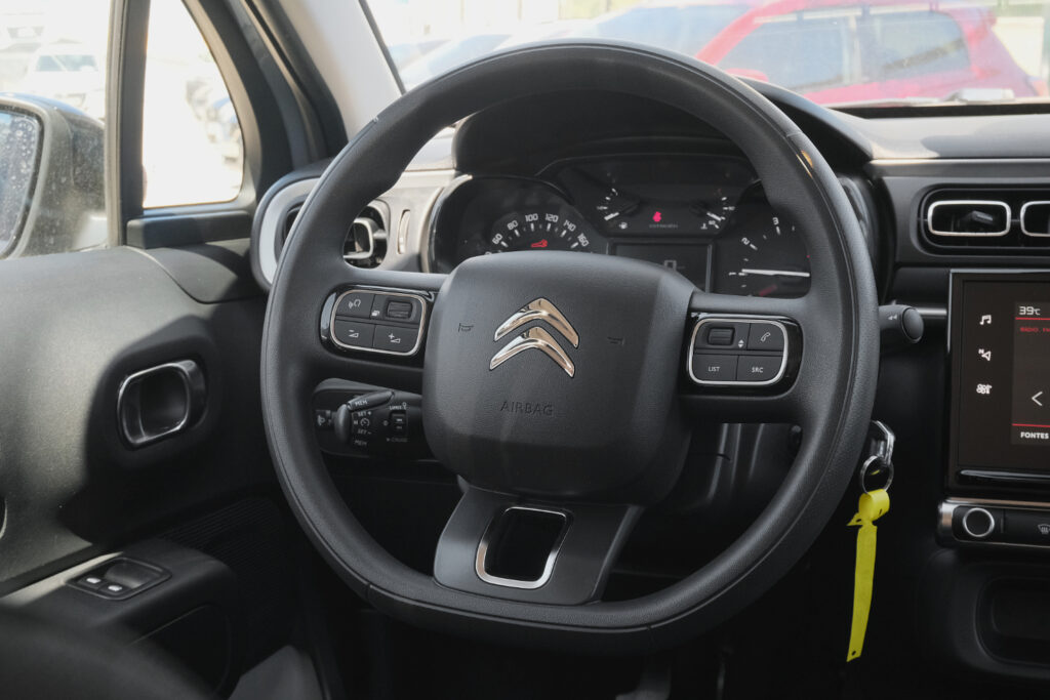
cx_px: 525
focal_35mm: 44
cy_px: 350
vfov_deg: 30.5
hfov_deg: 44.5
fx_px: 1283
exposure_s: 1/100
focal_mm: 29.6
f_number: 9
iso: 2000
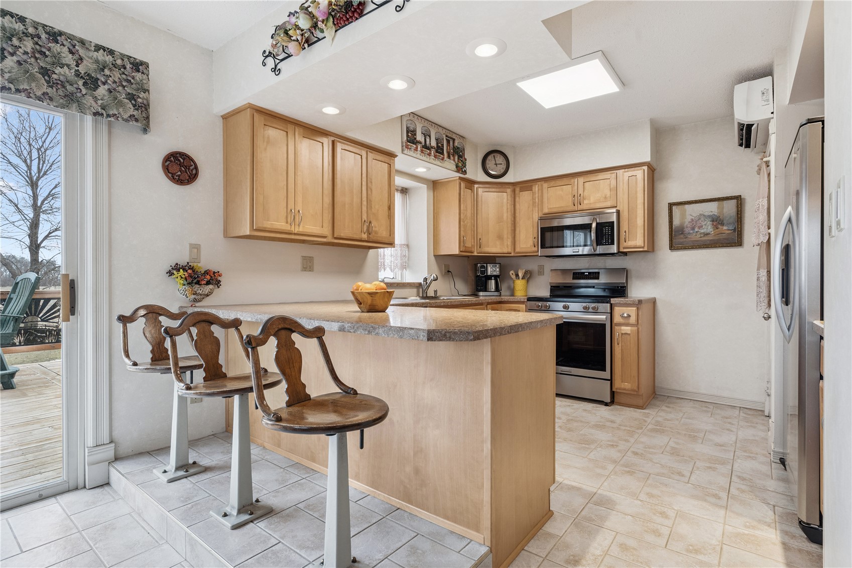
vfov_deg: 70.4
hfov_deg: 93.3
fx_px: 402
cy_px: 284
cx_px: 426
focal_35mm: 17
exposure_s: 1/15
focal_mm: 17
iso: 400
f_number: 9
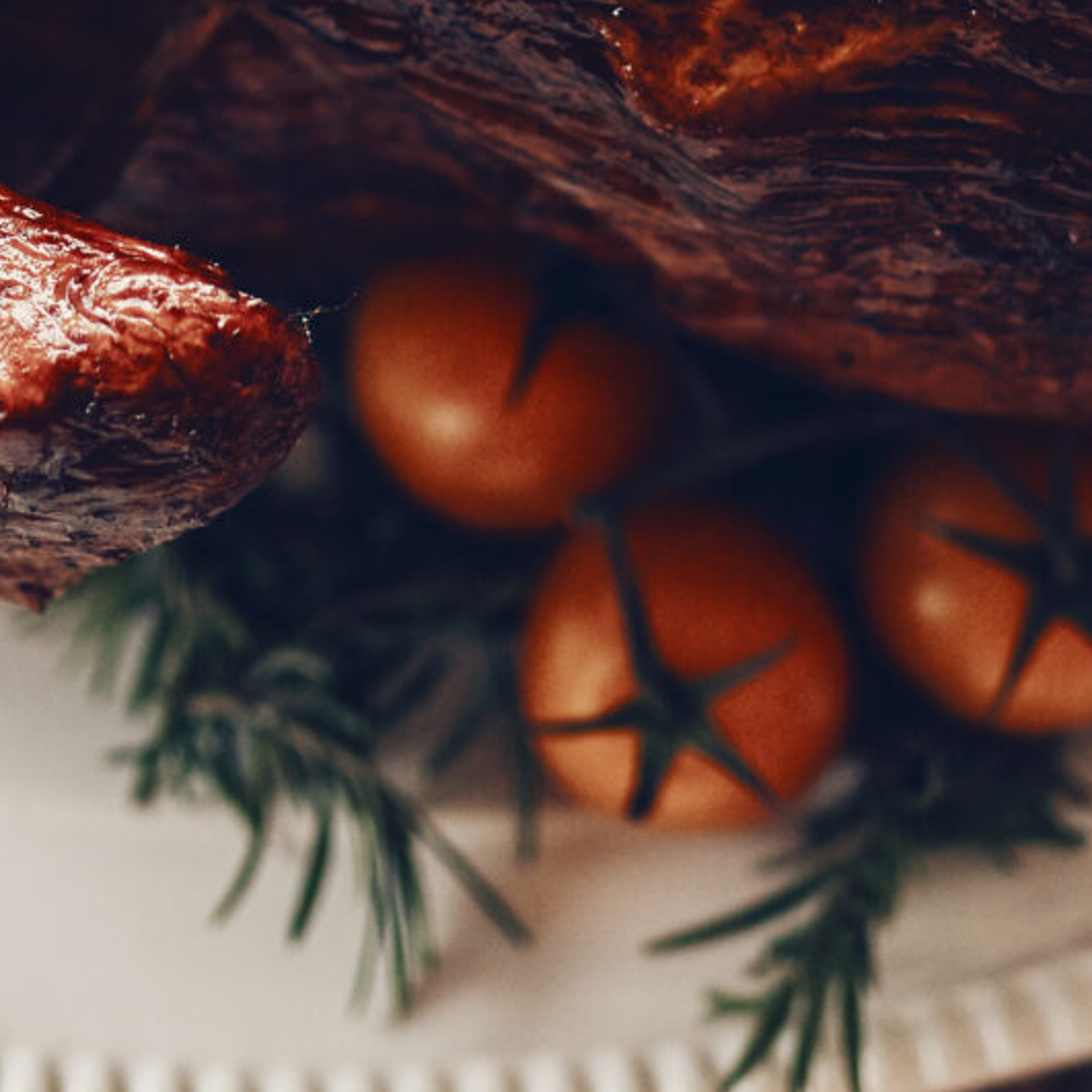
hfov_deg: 8.5
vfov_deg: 8.2
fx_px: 7317
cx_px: 54
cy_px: -936
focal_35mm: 205
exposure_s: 1/800
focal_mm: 50
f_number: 2
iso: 200
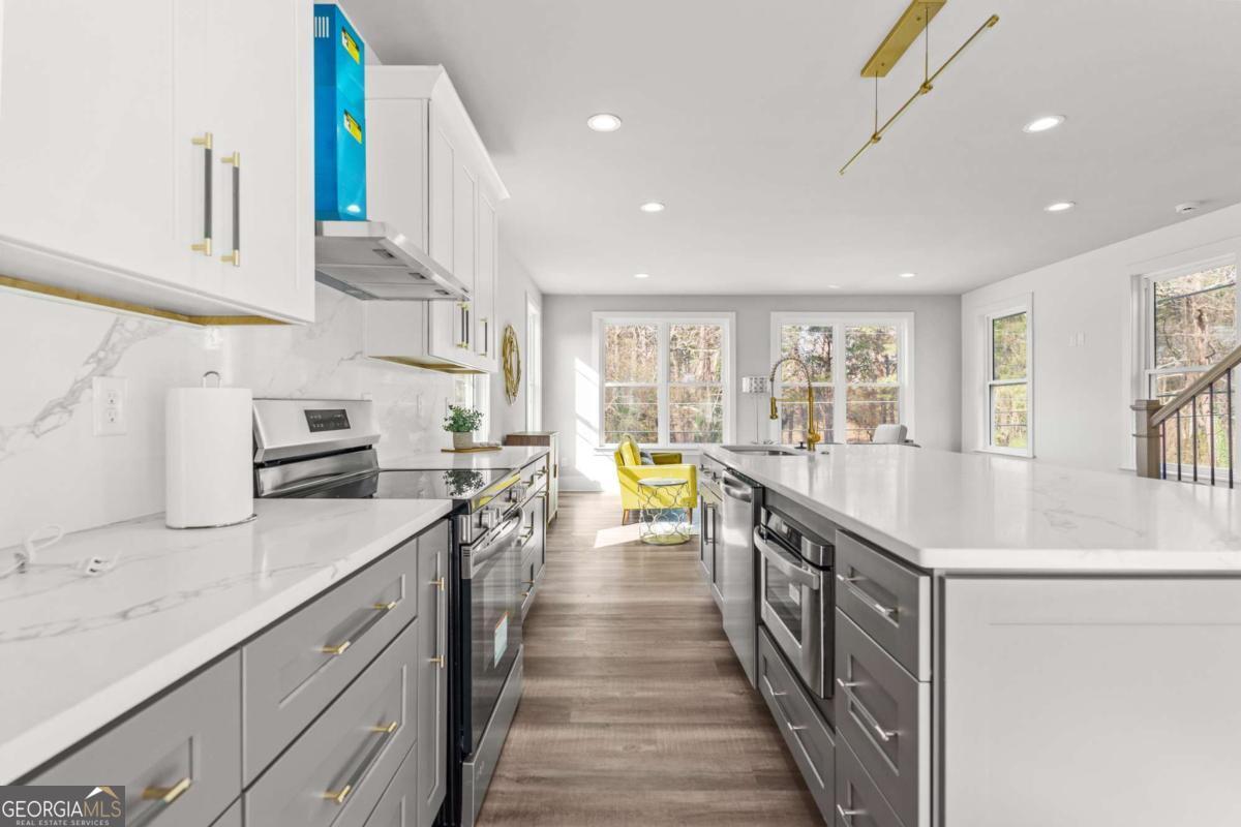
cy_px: 414
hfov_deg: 95.0
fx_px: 569
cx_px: 620
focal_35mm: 16
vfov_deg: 72.1
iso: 1250
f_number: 5.6
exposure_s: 1/50
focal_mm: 16.5
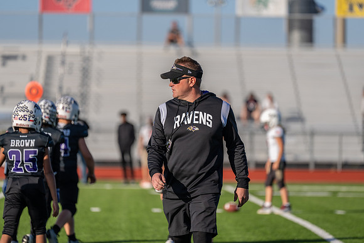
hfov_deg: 9.7
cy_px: 122
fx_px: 2136
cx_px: 182
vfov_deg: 6.5
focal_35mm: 211
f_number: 2.8
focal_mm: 200
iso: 100
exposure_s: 1/1600
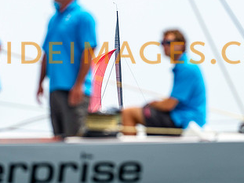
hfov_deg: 3.7
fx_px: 3819
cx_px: 134
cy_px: 47
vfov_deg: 2.7
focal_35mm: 542
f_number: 5
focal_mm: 240
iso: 400
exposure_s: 1/2000
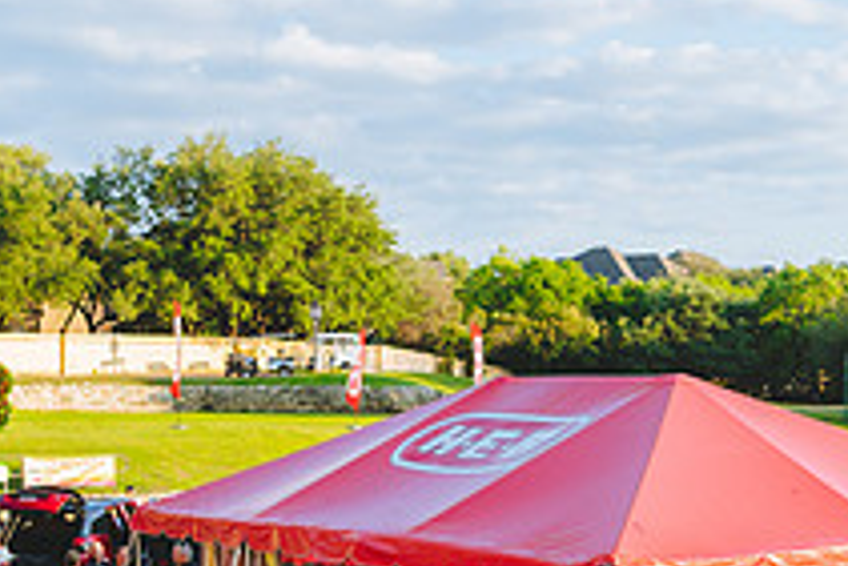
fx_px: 2074
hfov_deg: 22.9
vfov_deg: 15.5
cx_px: 607
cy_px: 432
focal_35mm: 88
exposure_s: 1/160
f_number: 3.5
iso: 64
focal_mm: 32
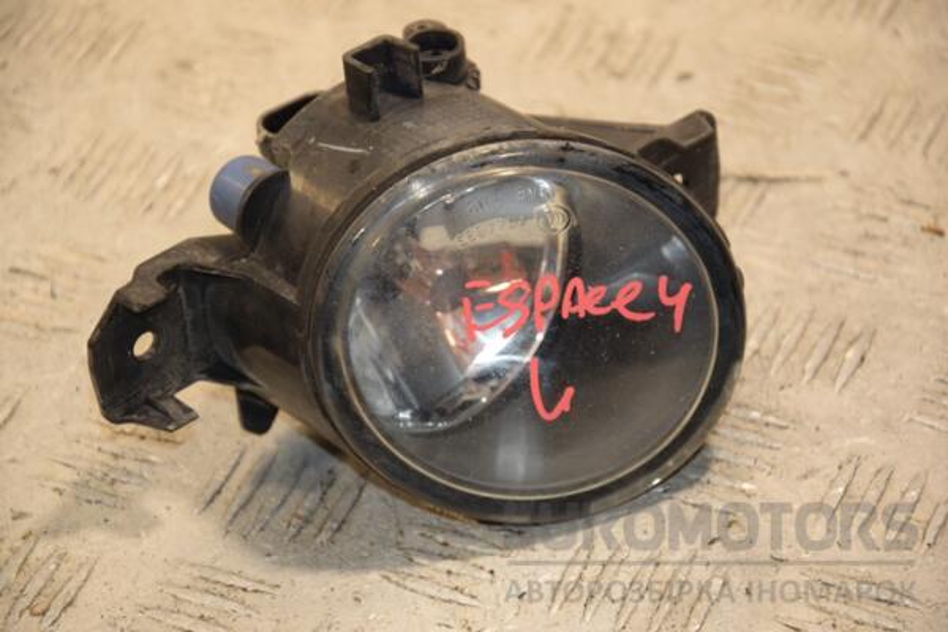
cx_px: 474
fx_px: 4147
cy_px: 316
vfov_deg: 8.7
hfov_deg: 13.0
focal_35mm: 158
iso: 800
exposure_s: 1/160
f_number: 5.6
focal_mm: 105
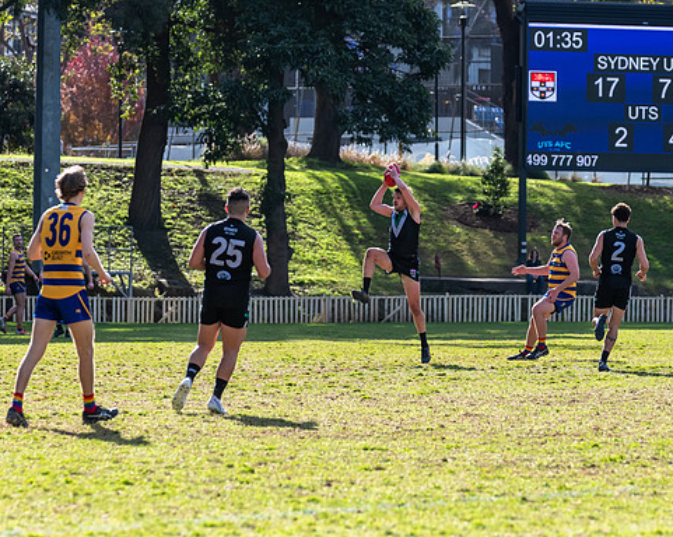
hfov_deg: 7.3
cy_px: 268
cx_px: 361
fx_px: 5274
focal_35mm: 265
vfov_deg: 5.8
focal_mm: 220
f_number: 6.3
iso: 640
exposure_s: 1/1600
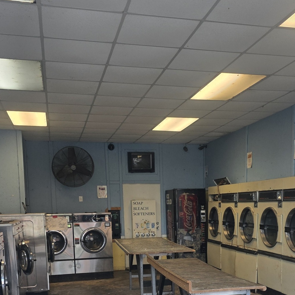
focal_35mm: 45
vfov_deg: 35.9
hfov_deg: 37.4
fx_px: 434
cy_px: 248
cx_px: 173
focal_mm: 6.3
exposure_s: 1/180
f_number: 1.7
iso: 80
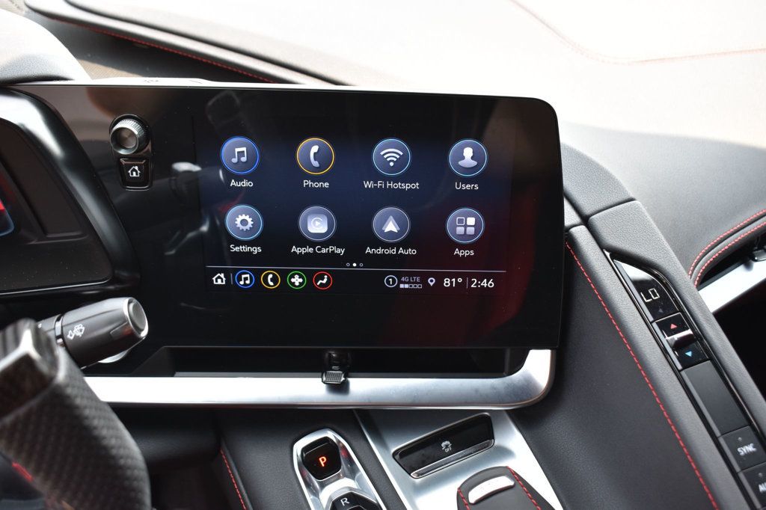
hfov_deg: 47.9
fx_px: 861
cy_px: 255
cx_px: 383
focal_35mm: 40
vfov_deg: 33.0
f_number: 5.6
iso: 400
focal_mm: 27
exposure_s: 1/125
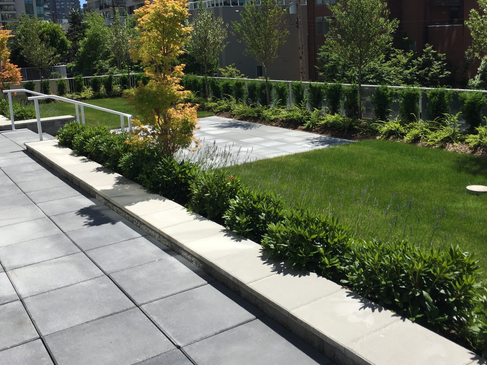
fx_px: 521
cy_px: 142
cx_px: 236
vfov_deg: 38.5
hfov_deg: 50.1
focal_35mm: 37
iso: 32
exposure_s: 1/1721
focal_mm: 4.15
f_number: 2.2
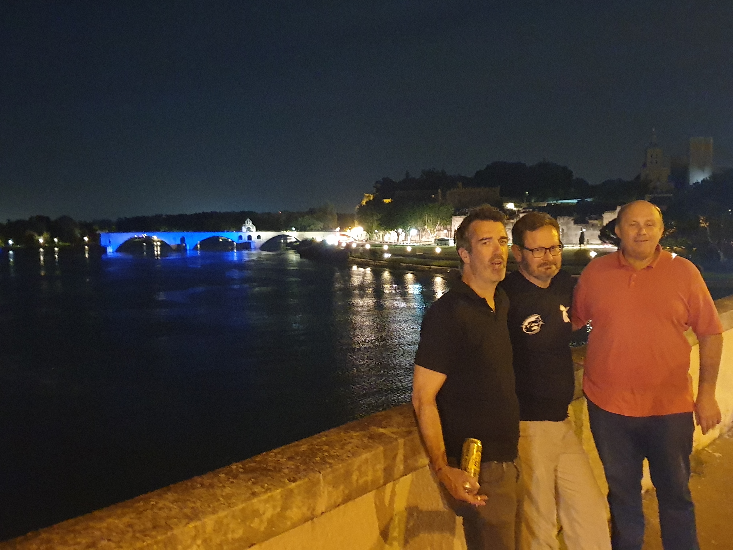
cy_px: 275
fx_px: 551
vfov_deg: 53.1
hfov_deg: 67.3
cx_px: 366
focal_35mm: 26
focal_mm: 4.3
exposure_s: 1/10
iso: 1000
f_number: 1.5
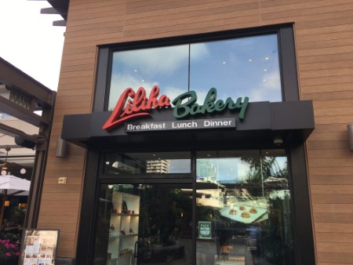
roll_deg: -2.5
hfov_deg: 61.6
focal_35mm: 29
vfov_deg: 48.3
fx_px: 296
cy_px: 132
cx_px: 176
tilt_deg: +14.4
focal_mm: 4.15
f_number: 2.2
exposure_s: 1/513
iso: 25
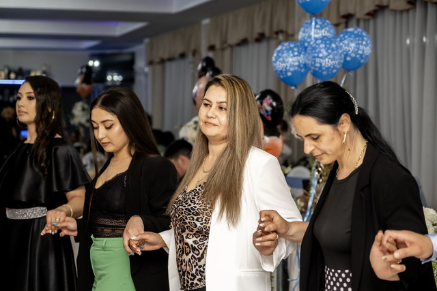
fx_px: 1008
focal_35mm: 83
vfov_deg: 16.5
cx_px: 218
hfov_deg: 24.5
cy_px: 146
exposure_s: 1/160
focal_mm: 55
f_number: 2.8
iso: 1250
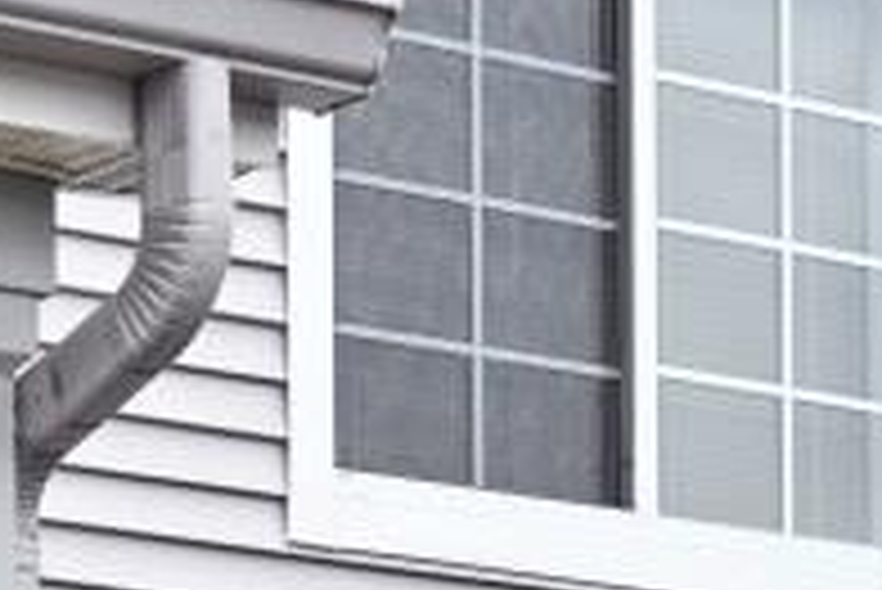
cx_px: -1044
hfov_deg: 10.3
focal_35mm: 180
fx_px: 4409
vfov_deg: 7.1
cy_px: 1509
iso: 220
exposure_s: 1/250
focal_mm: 23.5
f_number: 4
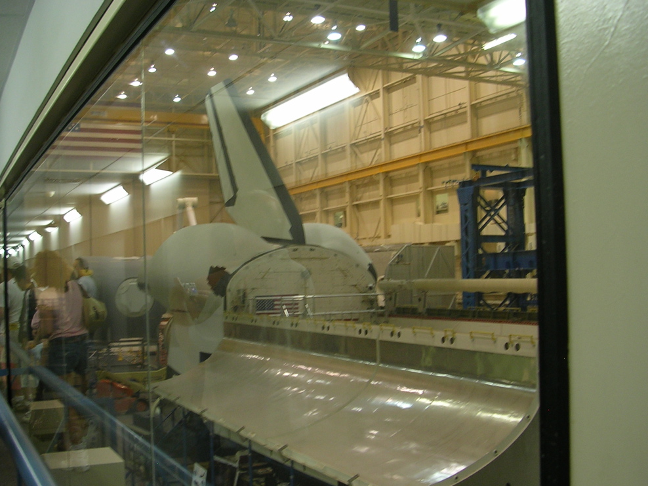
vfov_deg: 35.1
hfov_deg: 45.7
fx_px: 768
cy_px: 258
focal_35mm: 41
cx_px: 303
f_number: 2.8
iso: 50
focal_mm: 5.8
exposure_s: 1/16.4
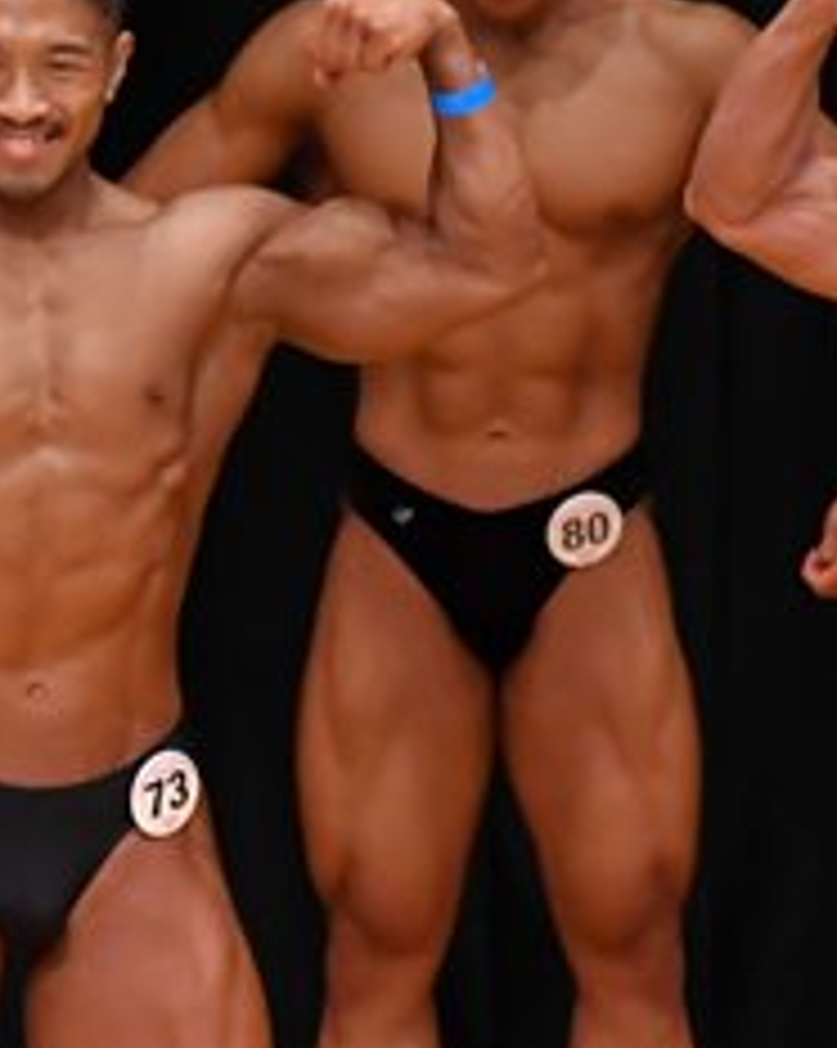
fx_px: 27595
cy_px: 837
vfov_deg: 2.2
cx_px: -425
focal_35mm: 890
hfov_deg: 1.7
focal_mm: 190
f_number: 5.6
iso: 3200
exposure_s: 1/400
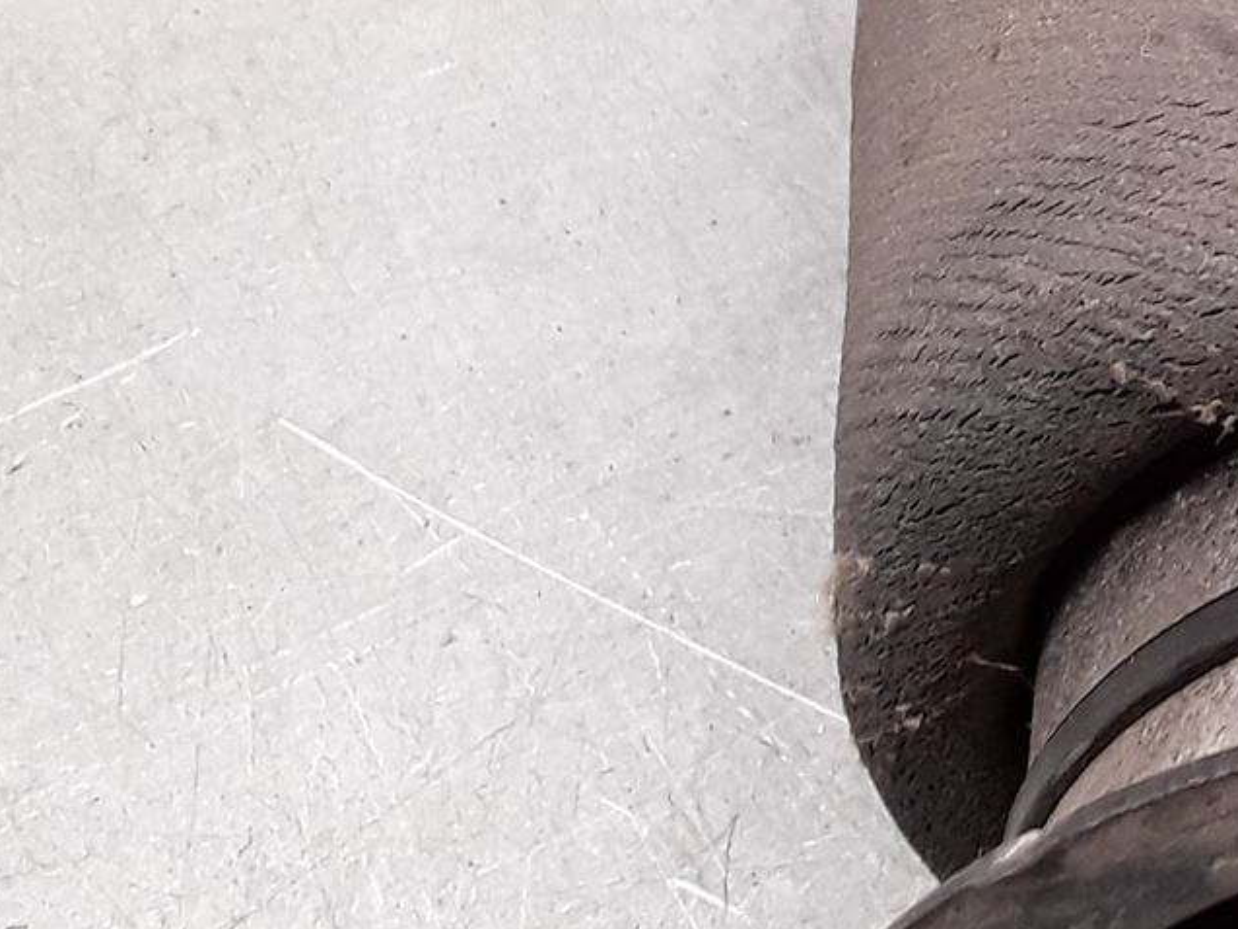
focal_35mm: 90
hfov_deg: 19.9
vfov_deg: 16.2
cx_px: 1636
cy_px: 47
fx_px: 3219
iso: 64
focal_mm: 2.91
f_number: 1.9
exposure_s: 1/50
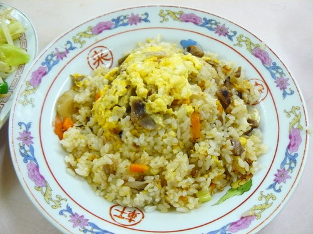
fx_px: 326
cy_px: 117
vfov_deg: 39.7
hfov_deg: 51.4
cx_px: 156
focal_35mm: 36
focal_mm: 6
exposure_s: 1/50
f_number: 2.8
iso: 400
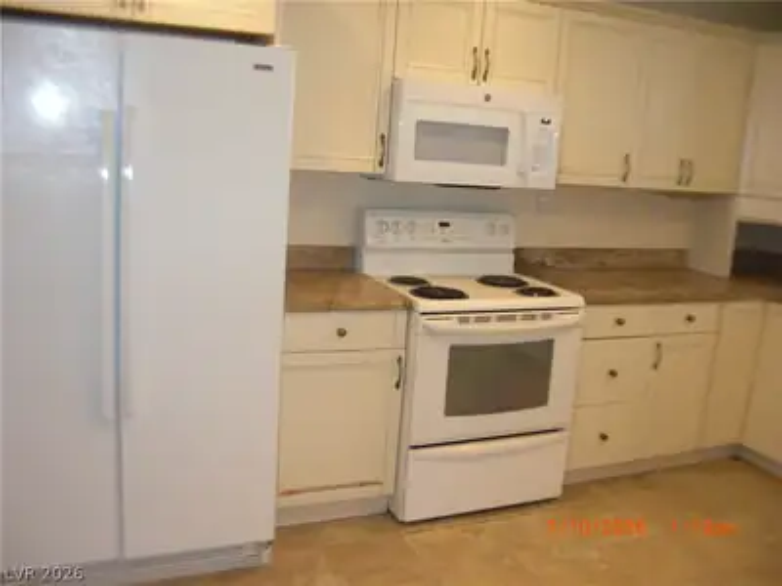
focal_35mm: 36
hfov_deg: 51.4
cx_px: 391
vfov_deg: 39.7
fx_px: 813
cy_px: 293
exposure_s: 1/60
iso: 200
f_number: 2.8
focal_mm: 6.3
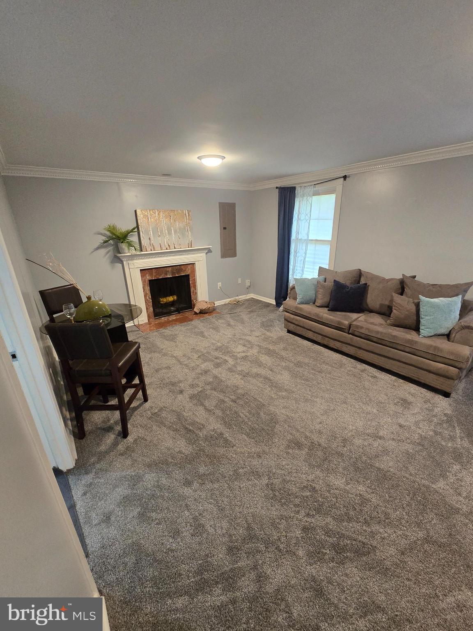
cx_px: 236
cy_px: 316
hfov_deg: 89.9
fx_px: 237
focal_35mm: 13
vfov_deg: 106.2
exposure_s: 1/60
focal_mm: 2.2
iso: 640
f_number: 2.2
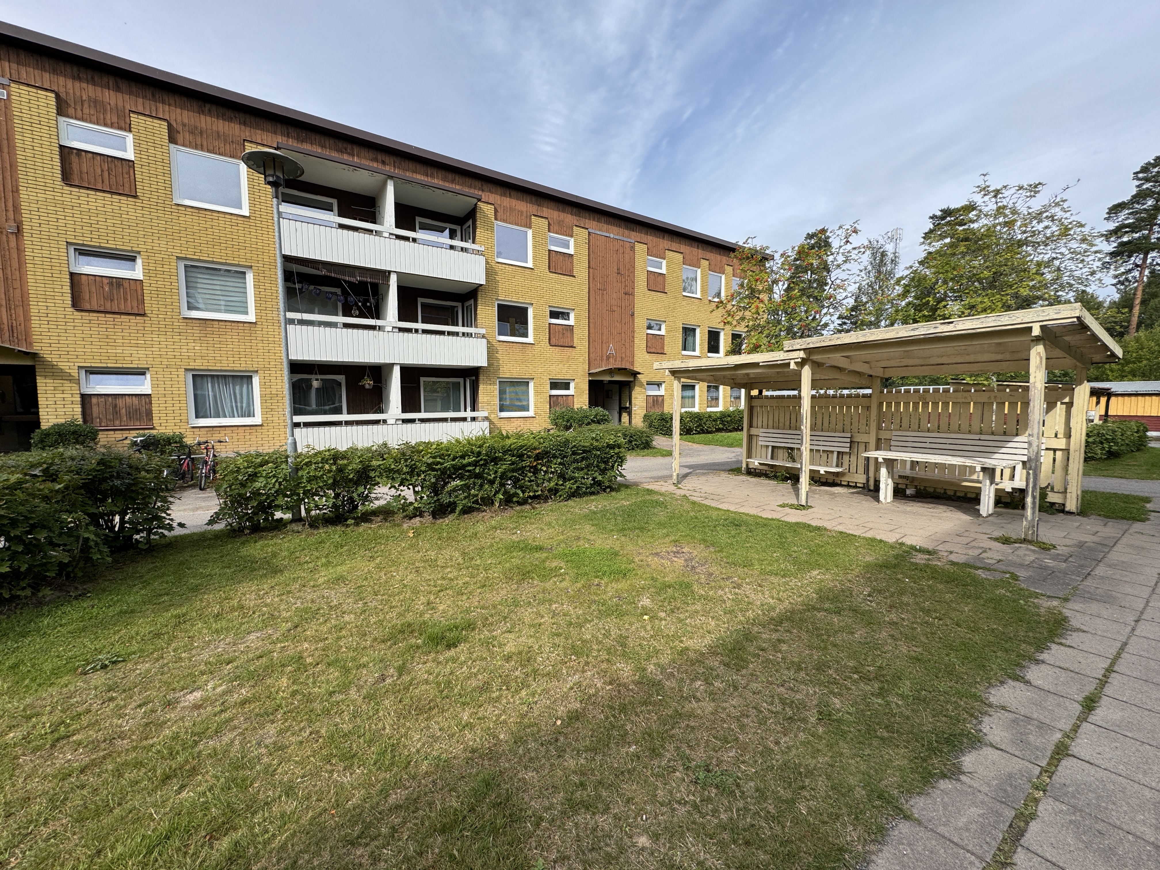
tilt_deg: -4.4
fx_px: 469
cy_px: 435
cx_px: 580
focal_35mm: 14
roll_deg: +0.4
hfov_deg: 102.1
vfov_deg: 85.7
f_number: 2.2
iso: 50
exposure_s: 1/1110
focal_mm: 2.22
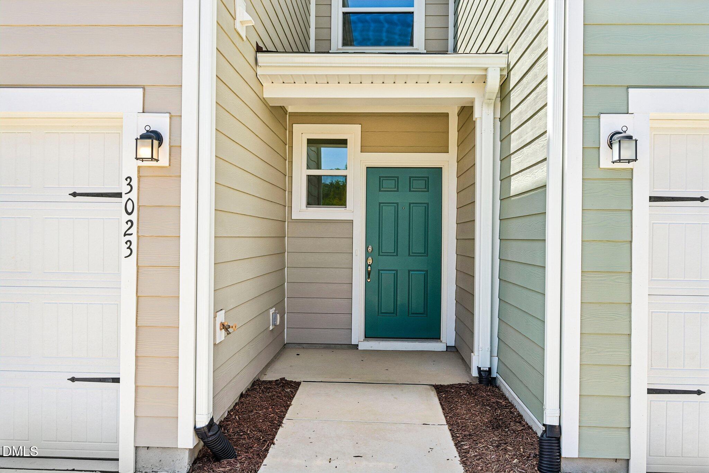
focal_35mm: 30
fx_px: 591
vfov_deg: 43.6
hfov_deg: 61.9
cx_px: 354
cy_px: 236
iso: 100
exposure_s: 1/125
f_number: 8
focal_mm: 30
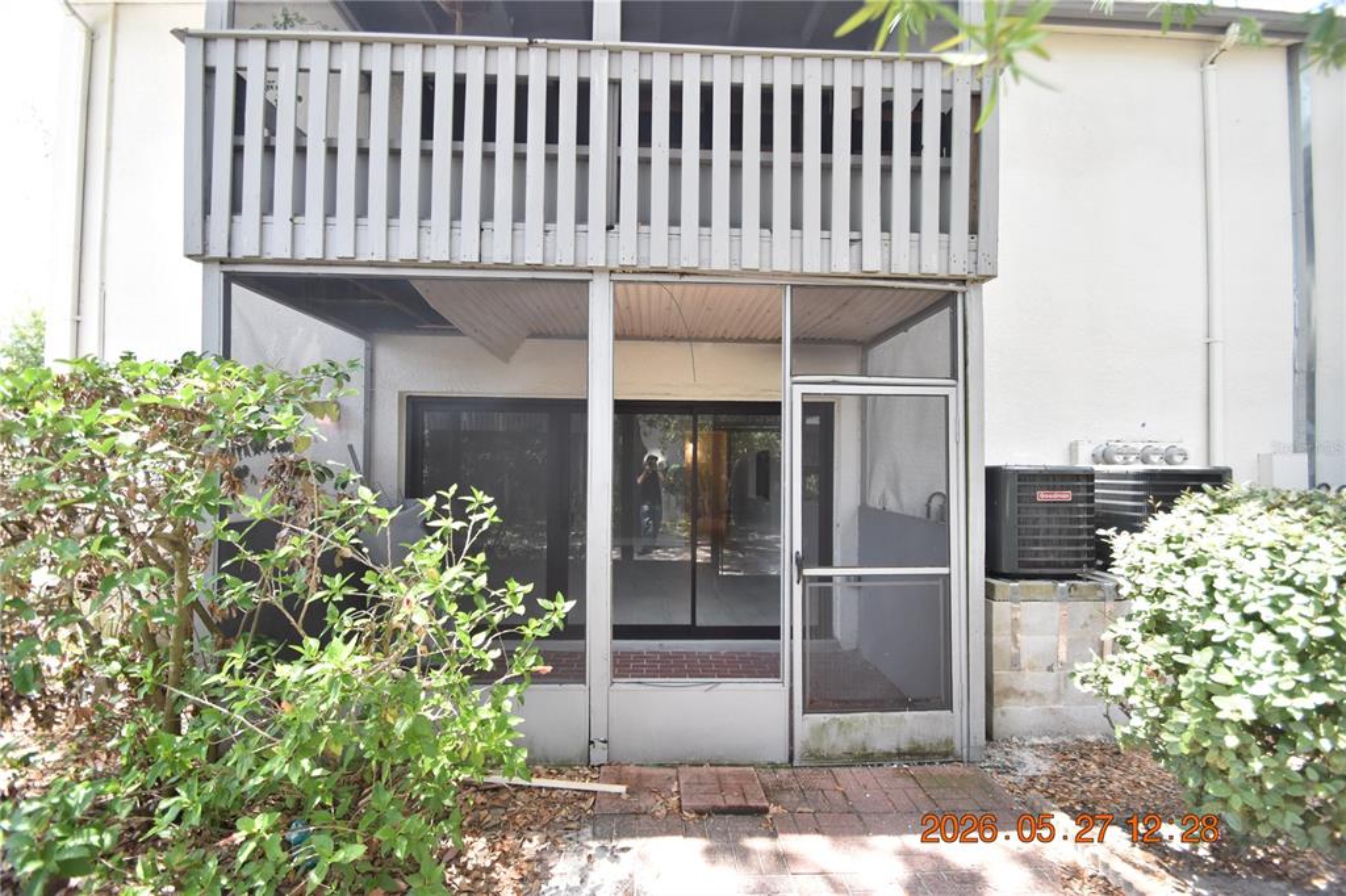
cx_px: 673
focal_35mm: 15
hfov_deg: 100.4
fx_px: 561
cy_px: 448
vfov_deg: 77.3
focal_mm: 10
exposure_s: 1/500
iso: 800
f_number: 3.5
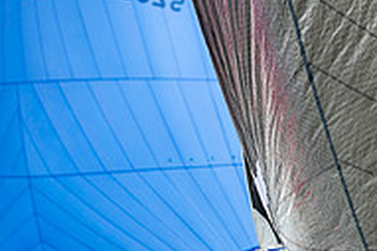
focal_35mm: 395
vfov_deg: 3.5
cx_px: 501
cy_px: 362
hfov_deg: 5.2
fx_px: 4133
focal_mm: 130
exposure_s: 1/800
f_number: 5
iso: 250
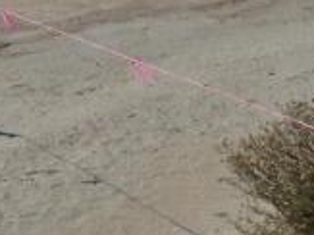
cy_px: -160
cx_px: 19
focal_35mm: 98
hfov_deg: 19.6
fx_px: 888
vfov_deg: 13.8
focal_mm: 4.1
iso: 80
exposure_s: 1/800
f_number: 5.6
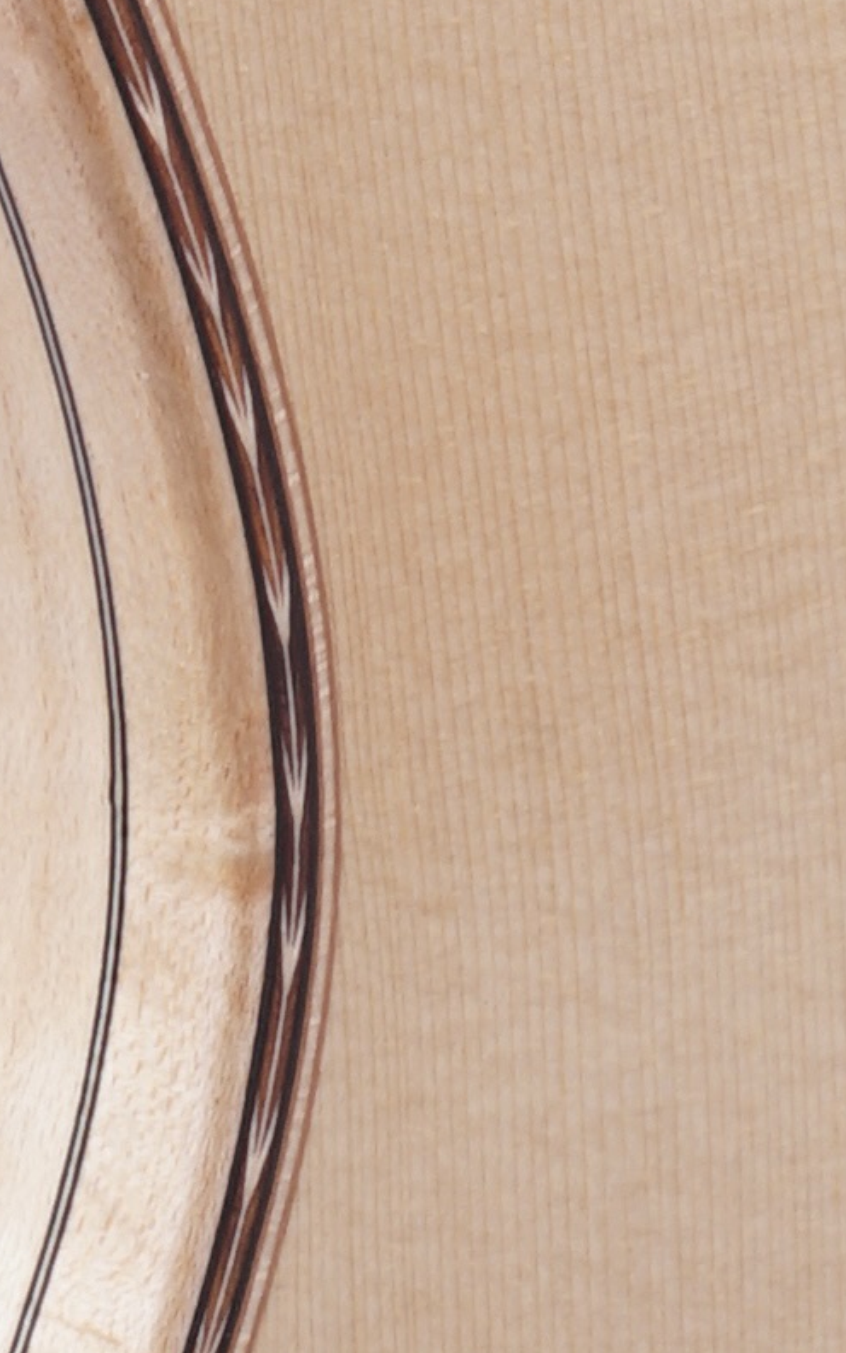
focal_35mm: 578
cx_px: 849
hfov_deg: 2.3
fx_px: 21311
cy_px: -1998
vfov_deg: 3.6
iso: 100
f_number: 20
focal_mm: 75
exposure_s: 1/50
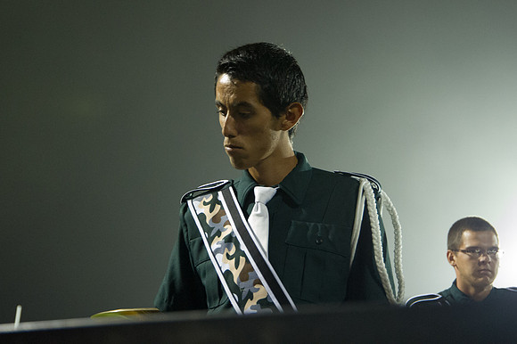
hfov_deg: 29.5
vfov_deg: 19.9
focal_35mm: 68
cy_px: 155
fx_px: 980
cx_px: 262
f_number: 5
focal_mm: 62
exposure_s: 1/80
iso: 12800
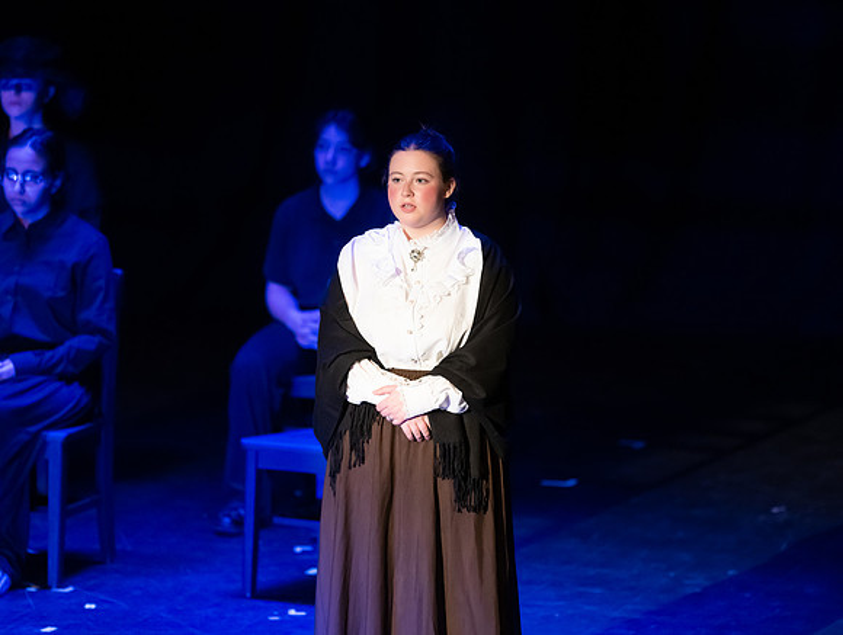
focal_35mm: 332
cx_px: 422
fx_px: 8099
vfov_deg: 4.5
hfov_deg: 6.0
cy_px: 318
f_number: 2.8
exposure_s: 1/200
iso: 8000
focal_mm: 300
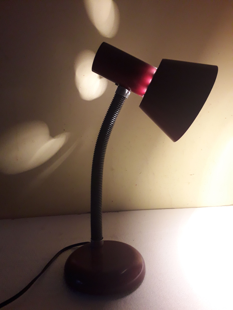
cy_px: 155
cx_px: 116
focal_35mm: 28
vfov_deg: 63.4
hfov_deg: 49.7
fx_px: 251
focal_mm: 3.7
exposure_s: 1/33
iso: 200
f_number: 1.9
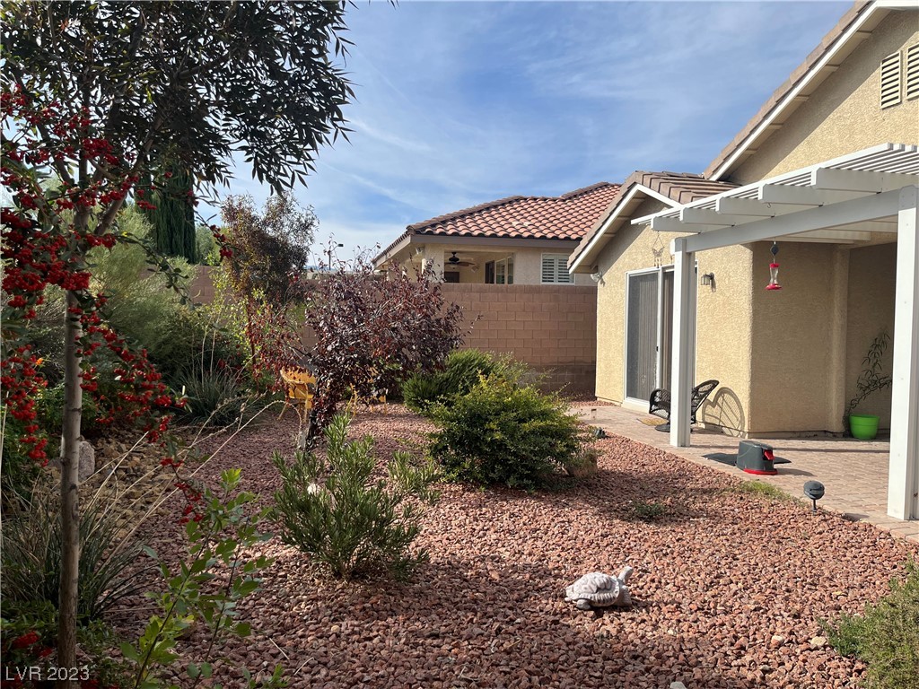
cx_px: 460
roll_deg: -0.5
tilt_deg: -2.3
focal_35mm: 26
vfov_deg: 53.1
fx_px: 690
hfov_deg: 67.3
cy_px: 344
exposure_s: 1/3215
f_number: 1.6
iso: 50
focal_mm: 5.1
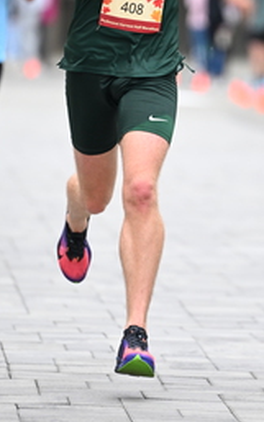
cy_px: 126
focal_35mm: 435
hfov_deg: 3.0
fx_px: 5013
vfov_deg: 4.8
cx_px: 155
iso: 1600
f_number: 2.8
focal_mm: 200
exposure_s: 1/1250
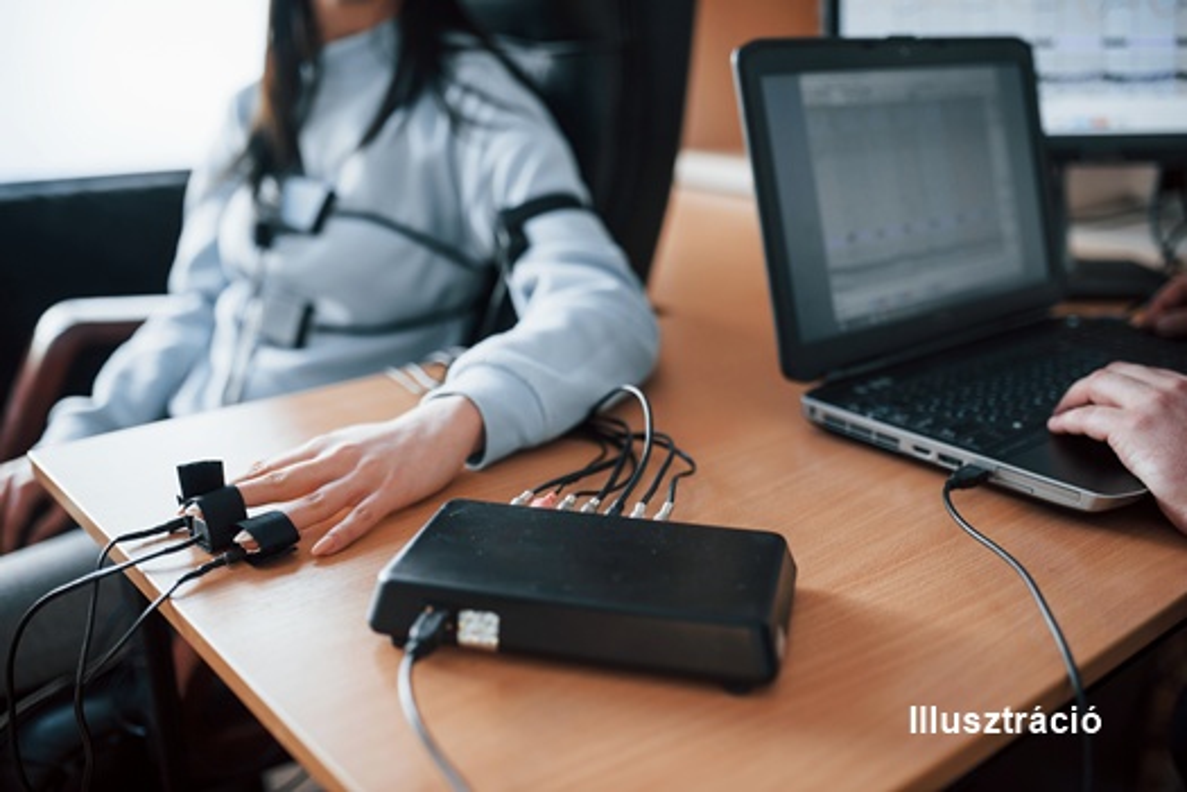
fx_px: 1154
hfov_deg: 54.4
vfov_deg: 37.9
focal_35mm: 35
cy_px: 396
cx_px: 594
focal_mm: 35
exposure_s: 1/160
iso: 250
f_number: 1.8
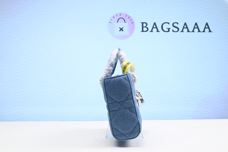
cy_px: 76
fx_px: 253
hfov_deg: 48.4
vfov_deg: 33.4
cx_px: 114
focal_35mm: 40
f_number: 16
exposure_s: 1/2
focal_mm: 40
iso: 100
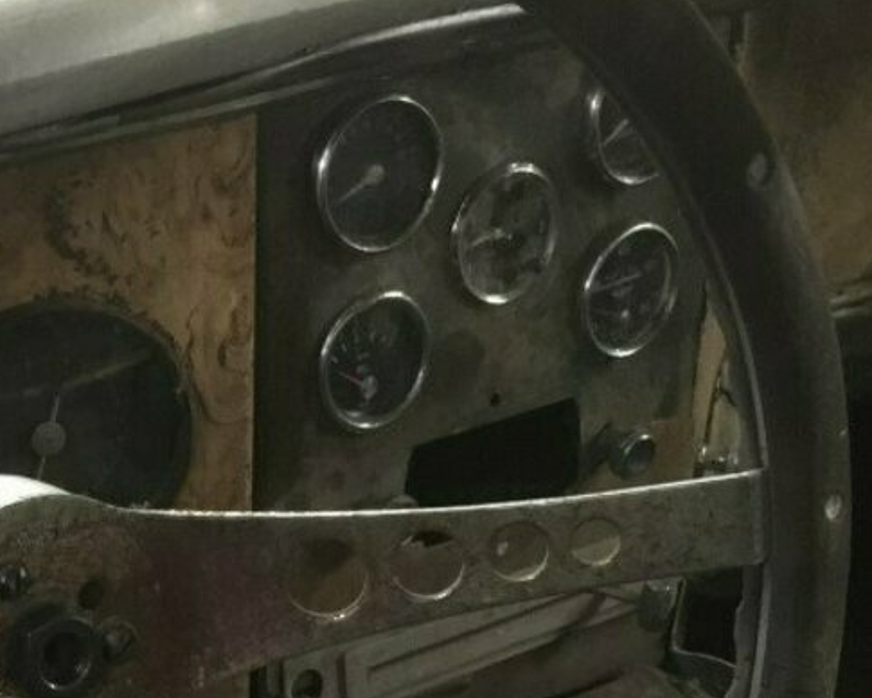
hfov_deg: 26.4
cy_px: 655
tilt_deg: -30.8
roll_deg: -1.5
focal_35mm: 70
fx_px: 1807
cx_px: 117
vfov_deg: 21.3
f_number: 2.2
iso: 320
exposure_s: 1/17
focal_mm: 4.15
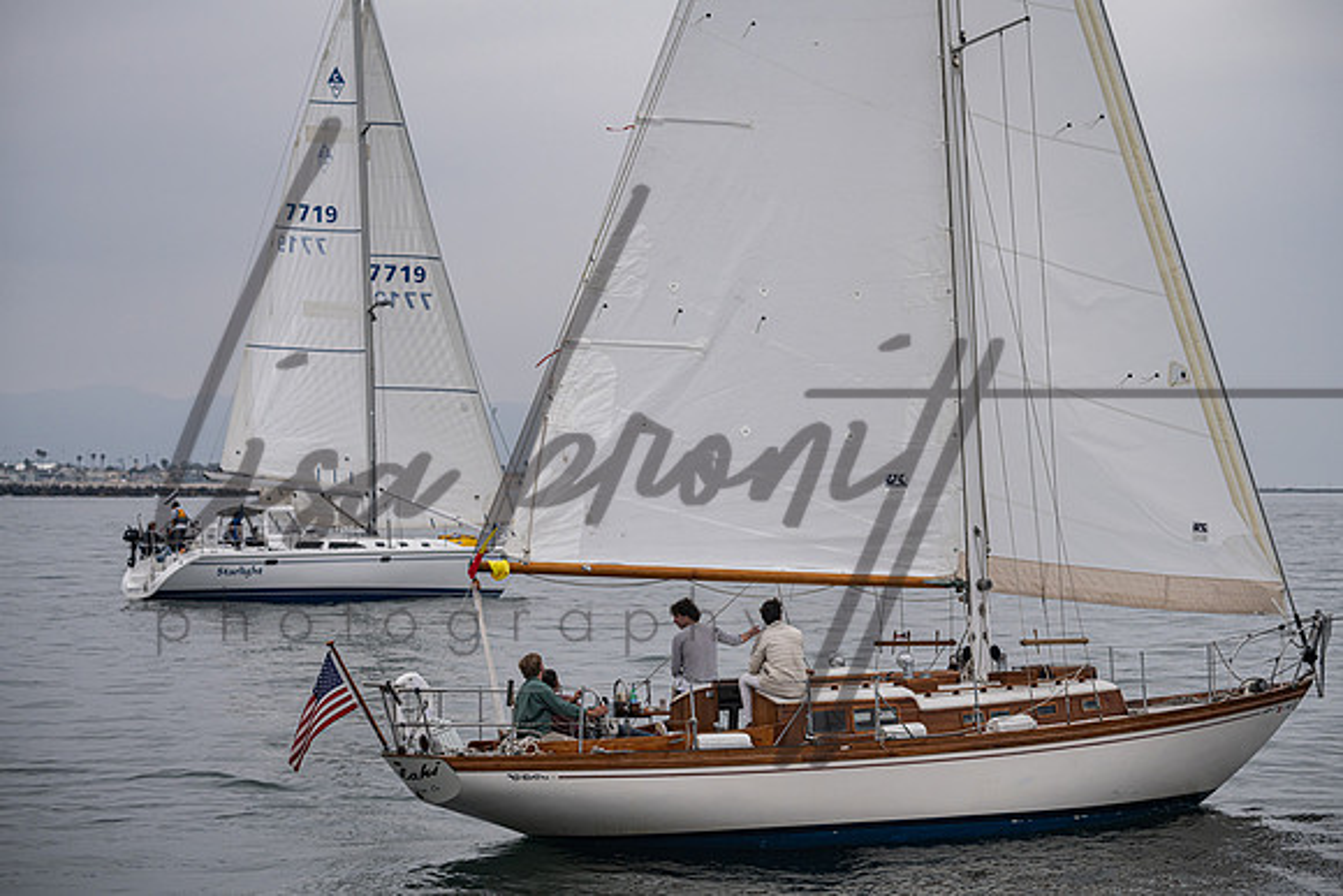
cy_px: 448
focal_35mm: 102
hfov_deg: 20.0
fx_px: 3803
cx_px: 672
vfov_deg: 13.4
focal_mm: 100
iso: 400
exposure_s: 1/5000
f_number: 5.6
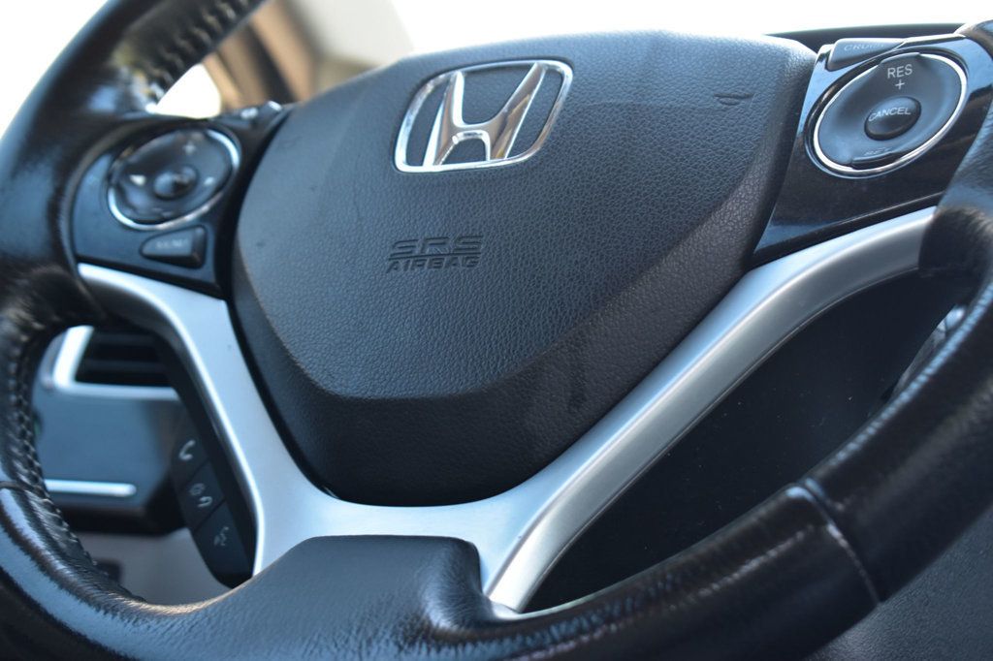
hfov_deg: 26.0
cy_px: 330
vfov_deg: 17.5
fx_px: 2151
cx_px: 496
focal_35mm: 78
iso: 640
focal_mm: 52
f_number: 6.3
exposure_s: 1/15
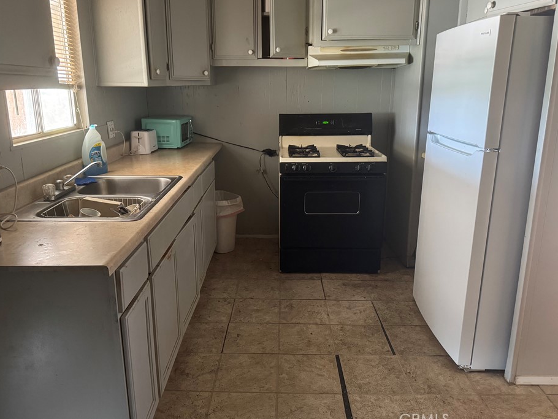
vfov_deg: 51.3
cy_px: 193
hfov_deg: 65.3
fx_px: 435
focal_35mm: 27
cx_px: 269
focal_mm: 6.76
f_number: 1.78
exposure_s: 1/55
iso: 800
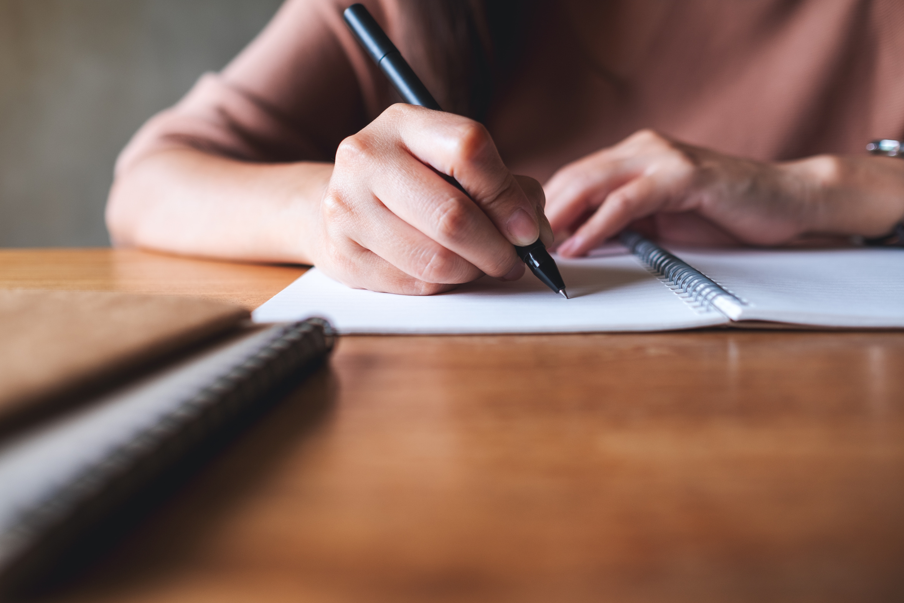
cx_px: 452
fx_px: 879
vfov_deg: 37.9
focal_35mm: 35
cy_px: 302
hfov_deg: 54.4
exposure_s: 1/340
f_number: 2.2
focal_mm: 23
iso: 200
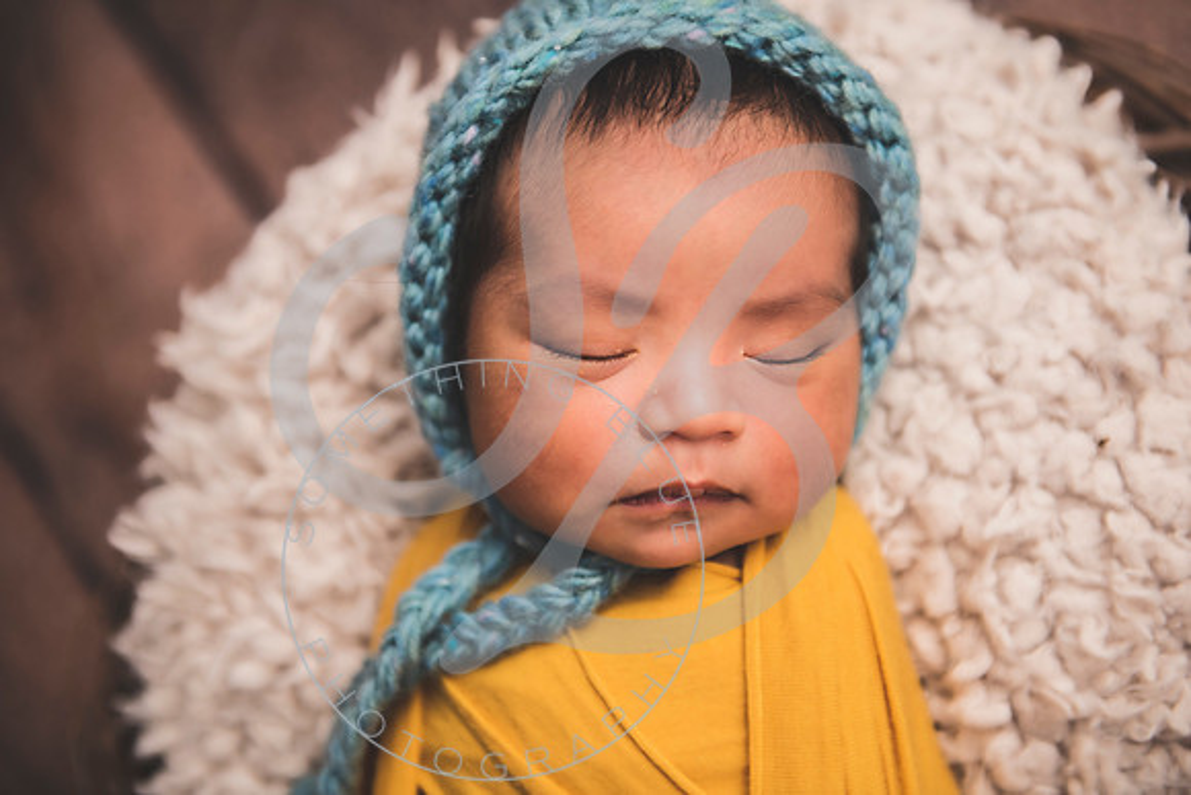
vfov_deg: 22.6
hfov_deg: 33.4
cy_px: 398
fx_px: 1985
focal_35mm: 60
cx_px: 596
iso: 200
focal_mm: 60
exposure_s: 1/200
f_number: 2.8
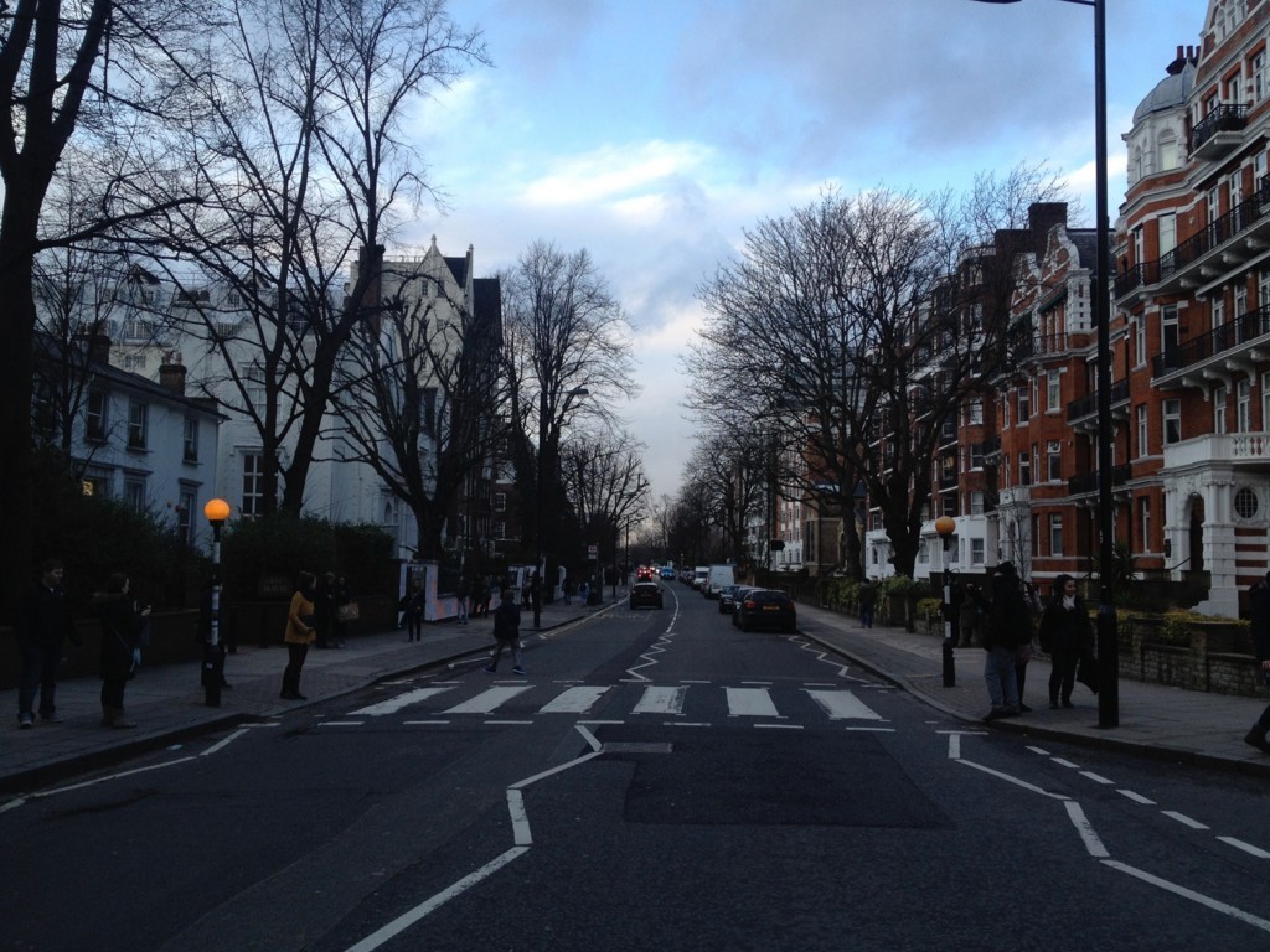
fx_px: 1284
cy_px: 476
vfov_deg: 40.7
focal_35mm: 35
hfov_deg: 52.6
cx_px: 635
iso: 50
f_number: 2.4
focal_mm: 4.28
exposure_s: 1/137
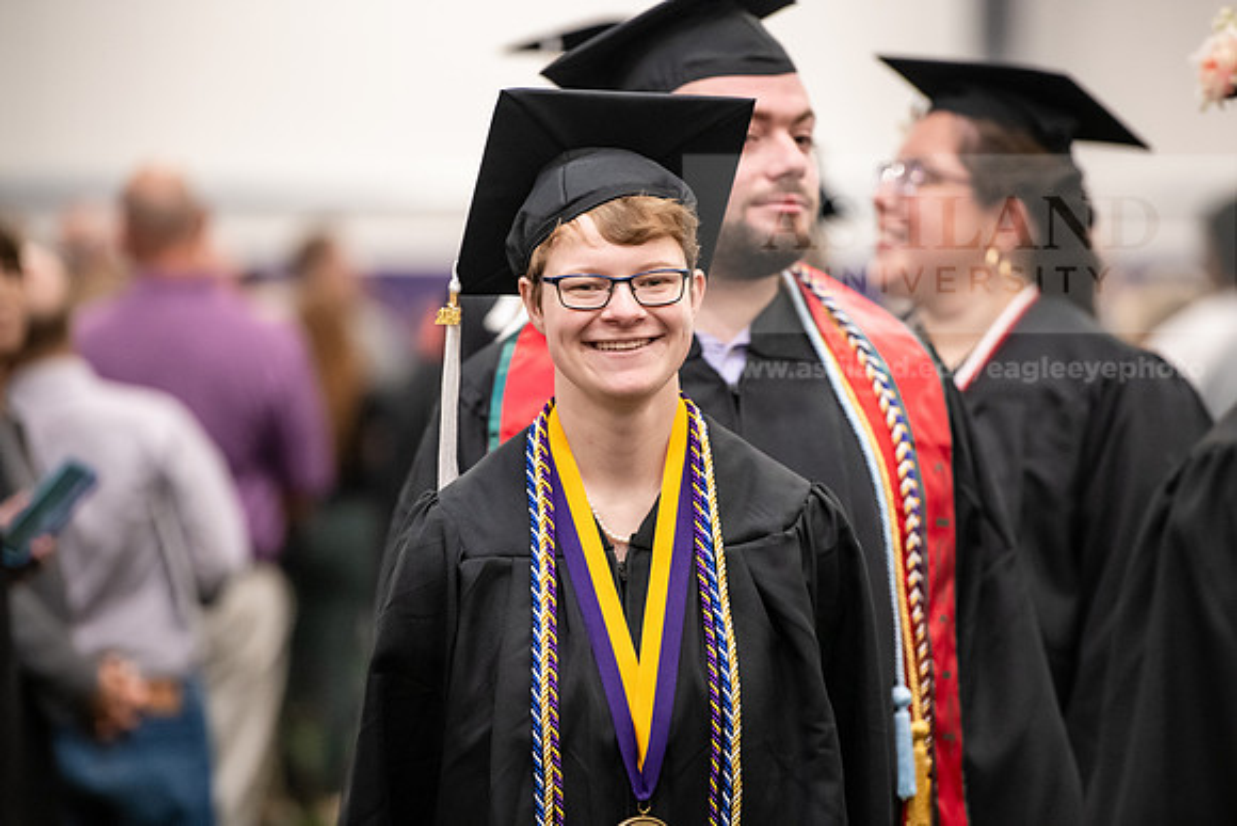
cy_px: 413
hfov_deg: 10.3
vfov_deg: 6.9
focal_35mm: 200
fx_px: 6874
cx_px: 618
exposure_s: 1/200
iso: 3200
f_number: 3.2
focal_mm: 200
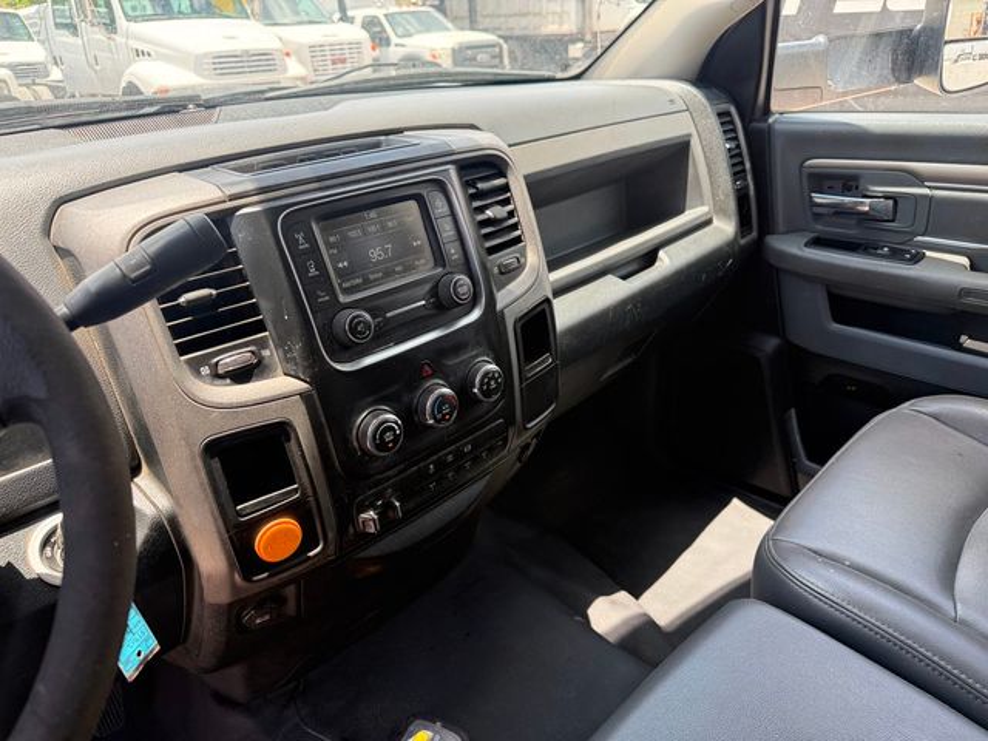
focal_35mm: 24
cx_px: 494
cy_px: 370
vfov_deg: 56.8
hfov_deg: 71.6
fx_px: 685
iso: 100
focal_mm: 6.76
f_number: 1.78
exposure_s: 1/383
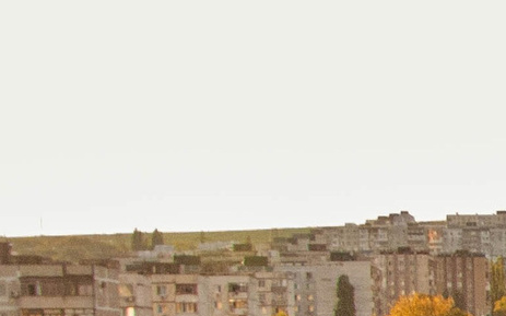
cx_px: 1259
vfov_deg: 8.4
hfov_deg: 11.2
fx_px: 2095
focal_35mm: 152
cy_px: 525
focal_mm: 18
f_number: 3.5
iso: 3200
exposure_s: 1/4000
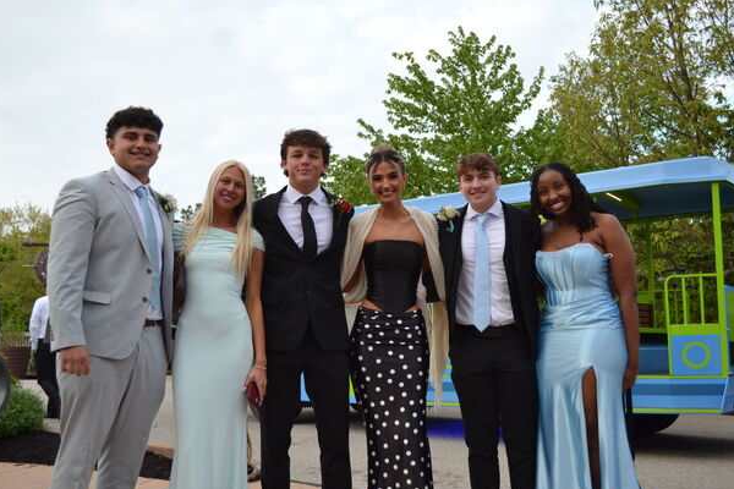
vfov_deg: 33.4
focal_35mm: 40
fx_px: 815
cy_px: 248
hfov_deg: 48.5
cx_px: 369
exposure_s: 1/500
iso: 450
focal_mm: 26
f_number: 4.2
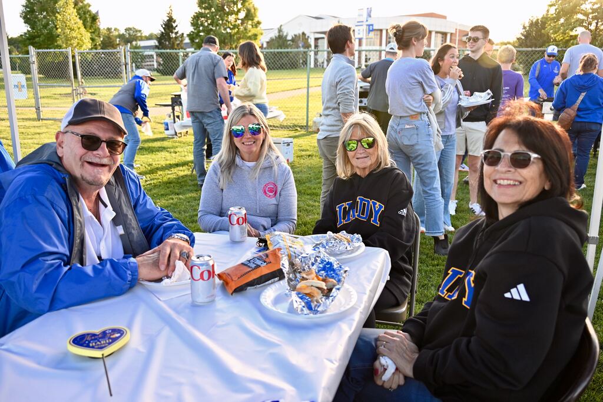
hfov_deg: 61.1
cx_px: 302
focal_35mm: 30
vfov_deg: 43.0
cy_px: 201
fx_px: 511
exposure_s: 1/200
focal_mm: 30.5
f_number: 4.5
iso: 400
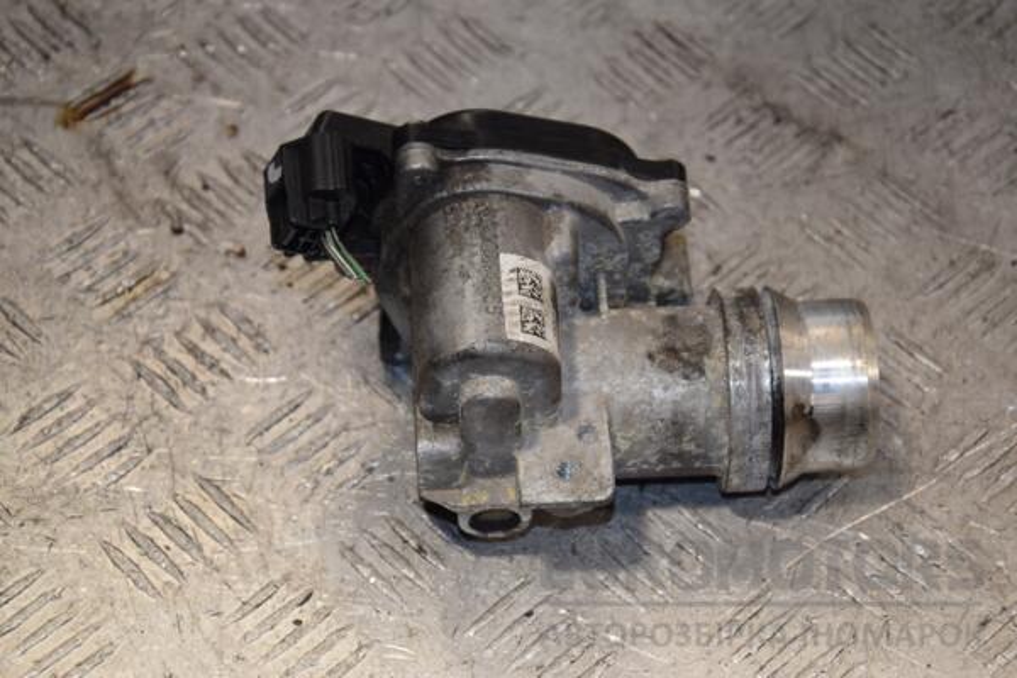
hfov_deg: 20.6
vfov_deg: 13.8
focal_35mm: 99
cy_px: 339
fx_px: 2797
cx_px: 508
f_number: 6.3
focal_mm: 66
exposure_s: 1/200
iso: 800
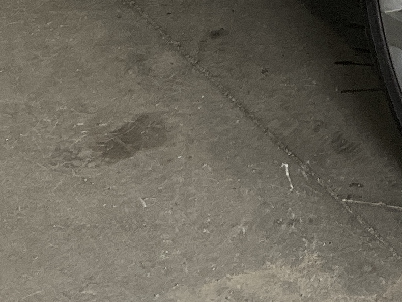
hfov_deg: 12.1
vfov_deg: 9.2
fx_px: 1719
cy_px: -375
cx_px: 744
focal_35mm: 148
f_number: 1.8
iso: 25
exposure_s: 1/406
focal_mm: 3
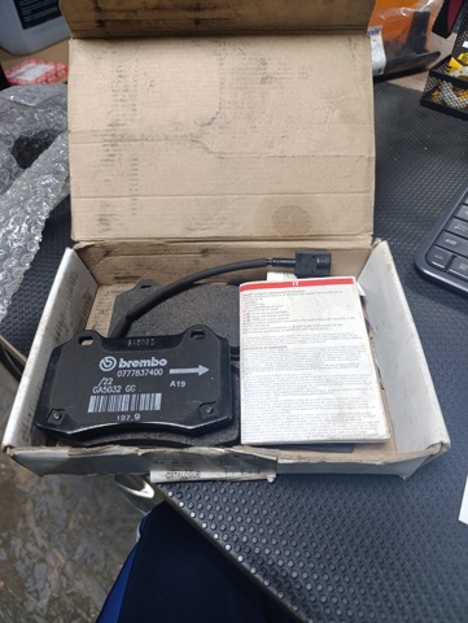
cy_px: 312
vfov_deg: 73.9
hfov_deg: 59.0
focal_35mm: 23
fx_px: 414
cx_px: 234
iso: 800
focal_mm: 6.14
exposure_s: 1/100
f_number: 1.6
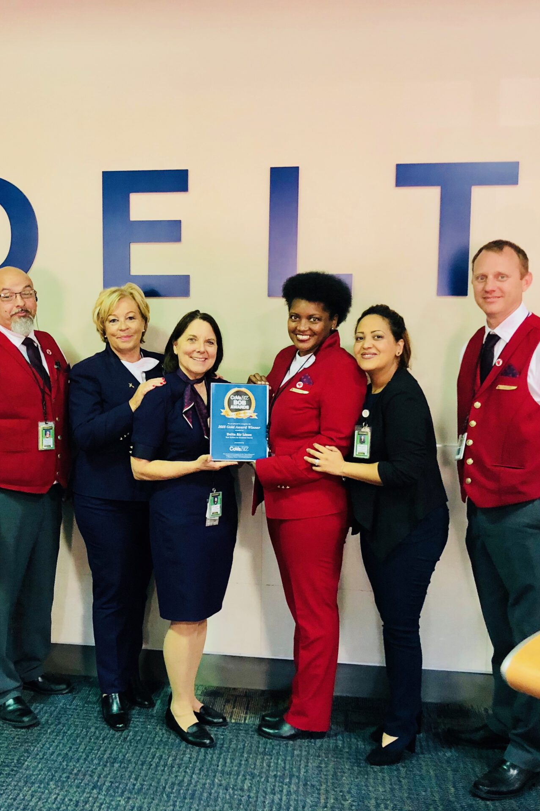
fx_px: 878
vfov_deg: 49.6
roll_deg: -0.3
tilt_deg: -5.5
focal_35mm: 39
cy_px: 407
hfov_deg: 34.0
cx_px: 189
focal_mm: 3.99
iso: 100
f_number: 1.8
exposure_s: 1/9
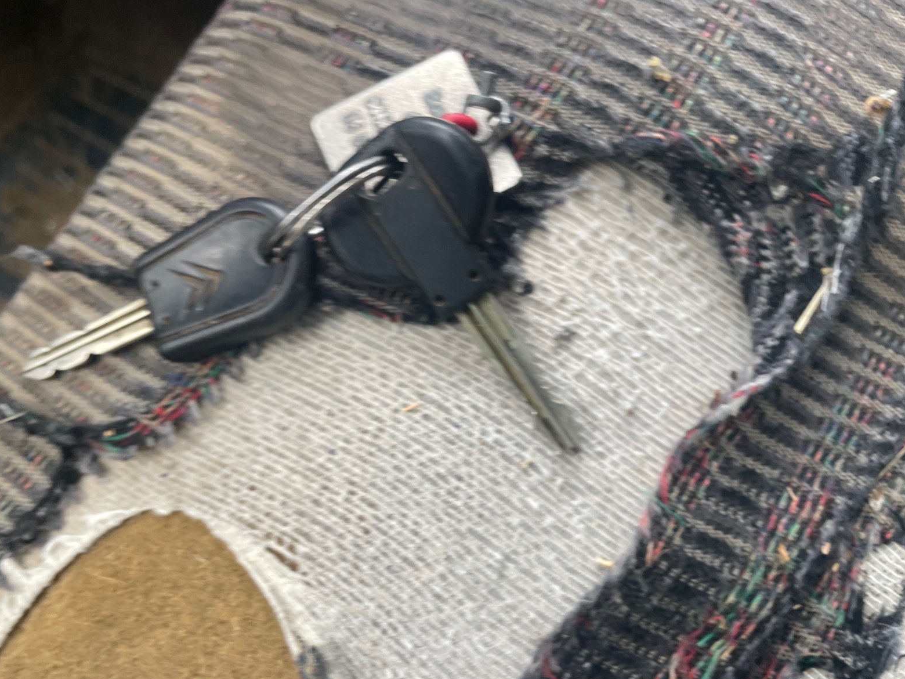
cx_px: 408
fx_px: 784
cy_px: 391
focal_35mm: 30
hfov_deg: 59.8
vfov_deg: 46.6
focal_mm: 4.2
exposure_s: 1/121
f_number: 1.6
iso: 64
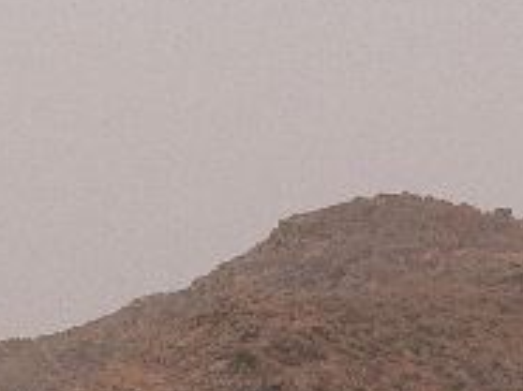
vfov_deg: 3.3
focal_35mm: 448
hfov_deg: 4.4
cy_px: 599
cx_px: -217
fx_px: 6760
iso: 80
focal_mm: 17.2
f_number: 5.2
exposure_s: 1/500
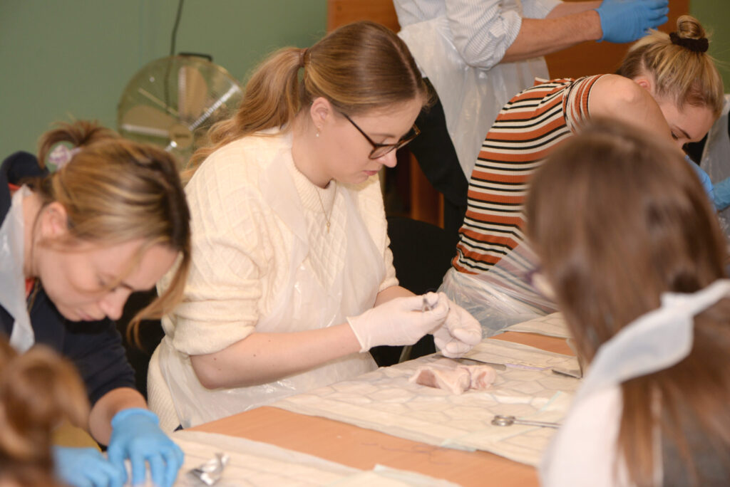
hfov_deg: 19.4
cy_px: 244
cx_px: 365
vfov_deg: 13.1
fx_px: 2130
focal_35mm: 105
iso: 640
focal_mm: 105
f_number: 5.6
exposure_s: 1/200
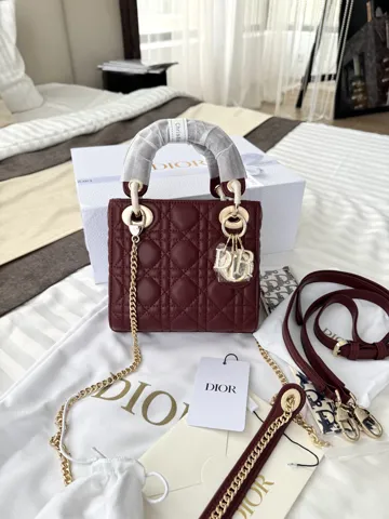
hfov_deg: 56.8
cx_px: 194
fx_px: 360
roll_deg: -0.6
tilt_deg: -33.7
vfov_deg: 71.6
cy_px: 260
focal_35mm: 24
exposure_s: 1/182
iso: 64
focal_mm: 6.76
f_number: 1.78
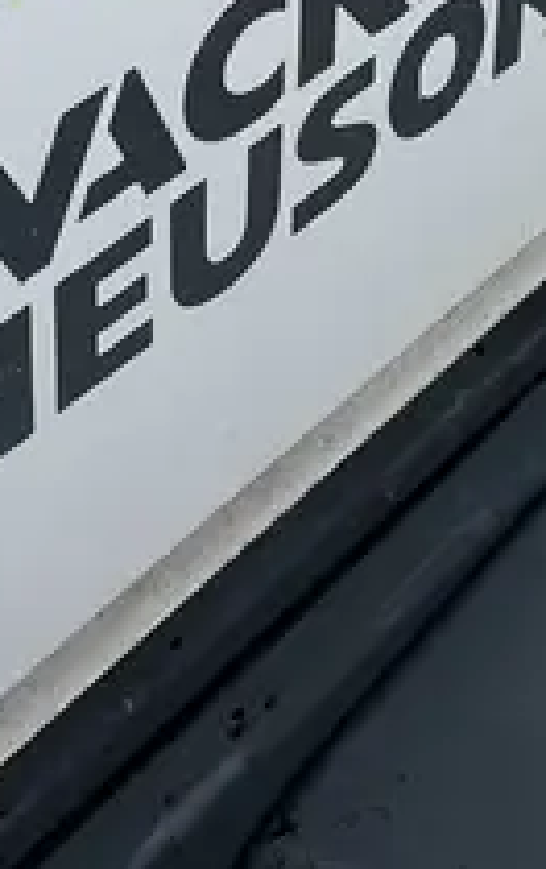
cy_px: -461
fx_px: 2276
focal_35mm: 96
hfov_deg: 13.7
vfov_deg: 18.8
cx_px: 331
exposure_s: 1/1992
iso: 50
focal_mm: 5.1
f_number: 1.6
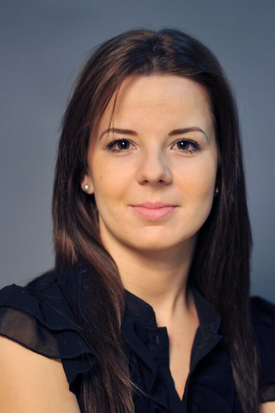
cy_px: 228
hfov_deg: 9.8
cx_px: 150
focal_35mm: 140
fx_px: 1607
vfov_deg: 14.7
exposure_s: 1/40
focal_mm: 105
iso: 1250
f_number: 3
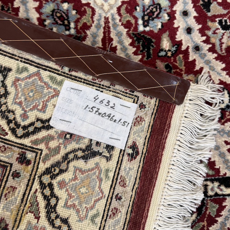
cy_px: 88
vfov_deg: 53.5
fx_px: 226
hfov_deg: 54.0
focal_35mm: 30
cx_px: 117
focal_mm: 6.76
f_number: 1.78
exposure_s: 1/50
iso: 125
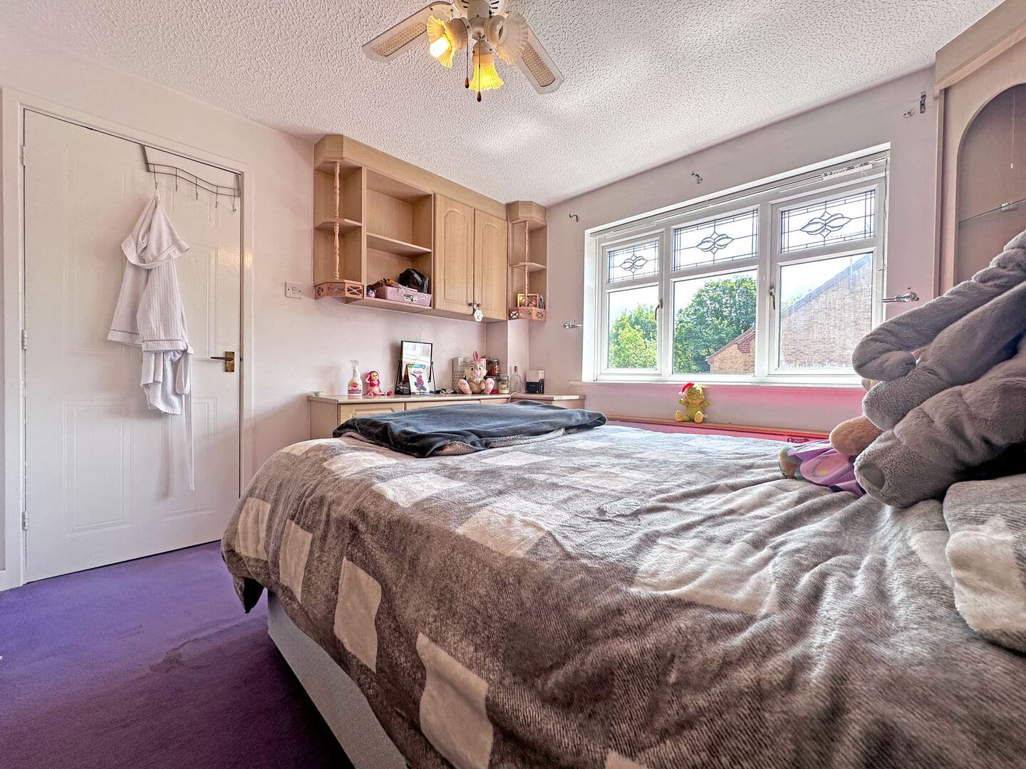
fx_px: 415
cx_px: 513
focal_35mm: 14
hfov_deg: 102.1
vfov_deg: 85.7
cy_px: 384
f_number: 2.2
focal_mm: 2.22
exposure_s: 1/219
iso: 40
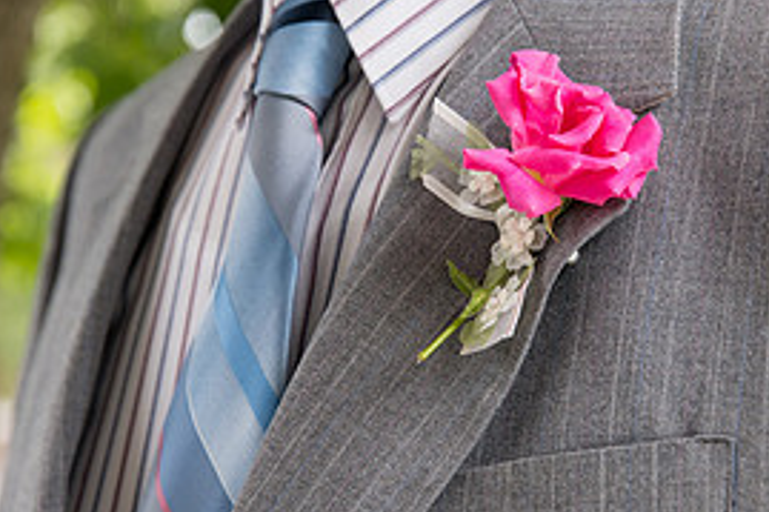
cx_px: 432
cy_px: 225
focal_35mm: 151
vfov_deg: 9.1
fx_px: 3223
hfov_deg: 13.6
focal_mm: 70
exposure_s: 1/500
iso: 400
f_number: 4
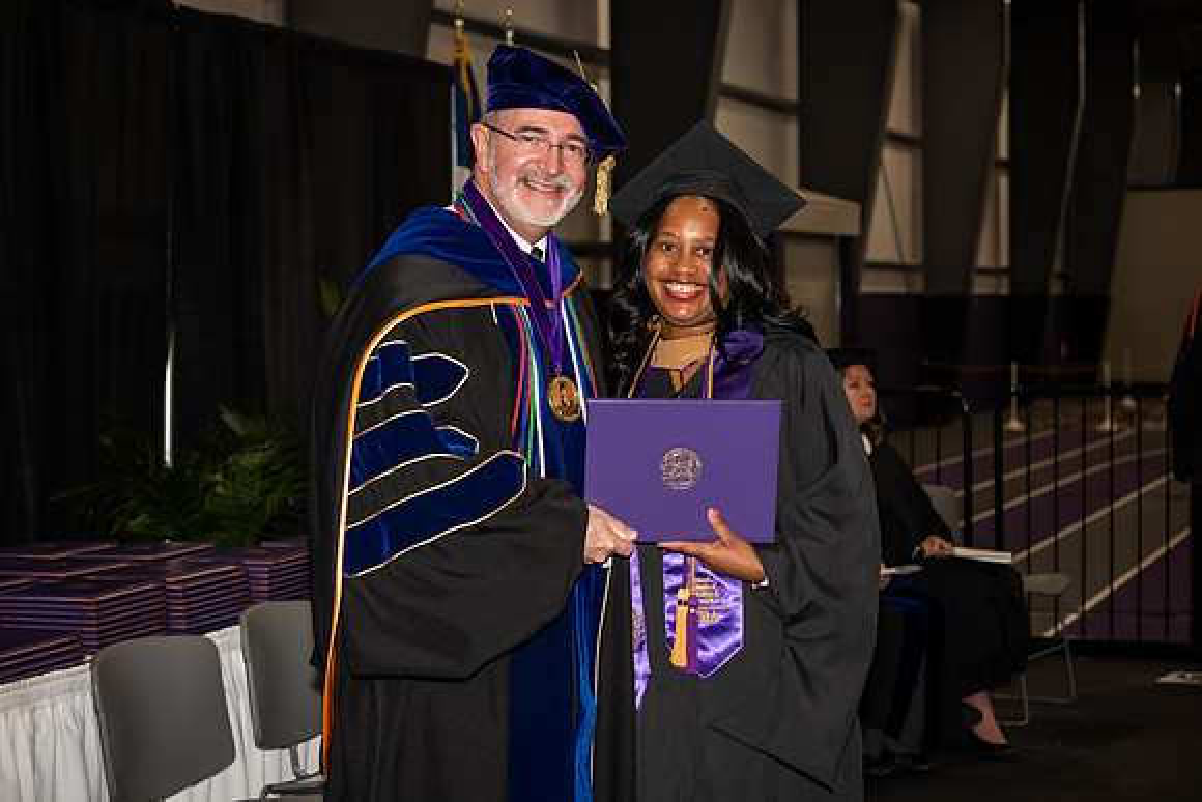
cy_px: 401
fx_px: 2338
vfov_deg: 19.5
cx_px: 601
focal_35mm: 70
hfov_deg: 28.8
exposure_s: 1/200
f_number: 5.6
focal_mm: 70
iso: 1000
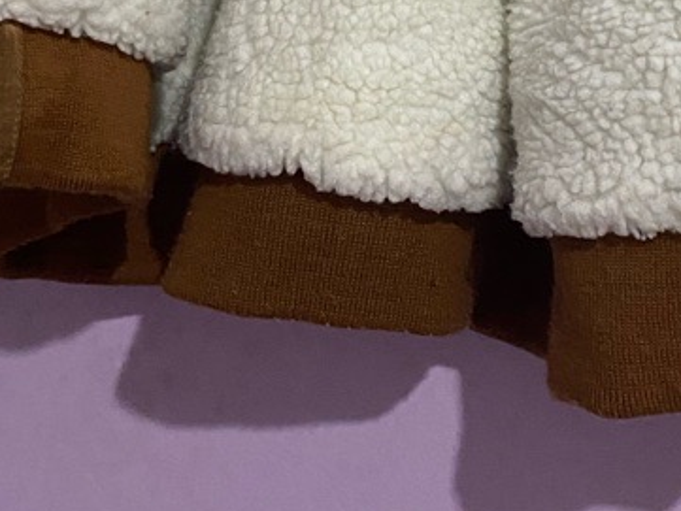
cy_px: -362
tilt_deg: +4.2
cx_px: 466
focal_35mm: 72
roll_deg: -6.6
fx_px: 1417
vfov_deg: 17.3
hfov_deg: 26.8
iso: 500
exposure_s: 1/25
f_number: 1.8
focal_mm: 4.25
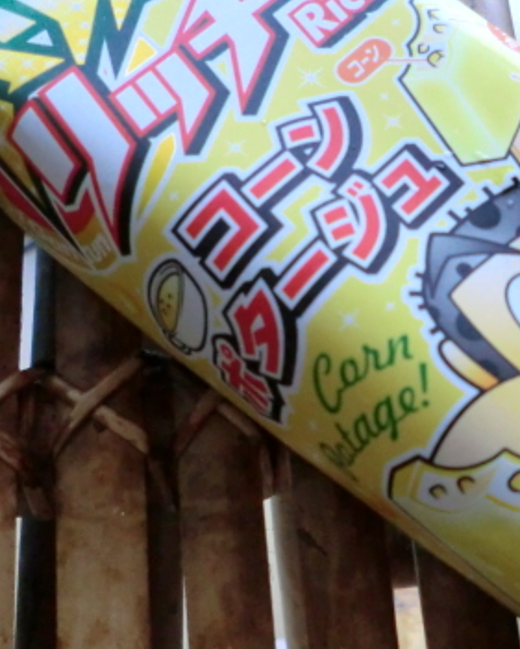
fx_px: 923
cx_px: 429
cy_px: 392
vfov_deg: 38.6
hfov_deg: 30.6
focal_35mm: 48
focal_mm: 4.9
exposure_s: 1/60
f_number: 3.2
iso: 500
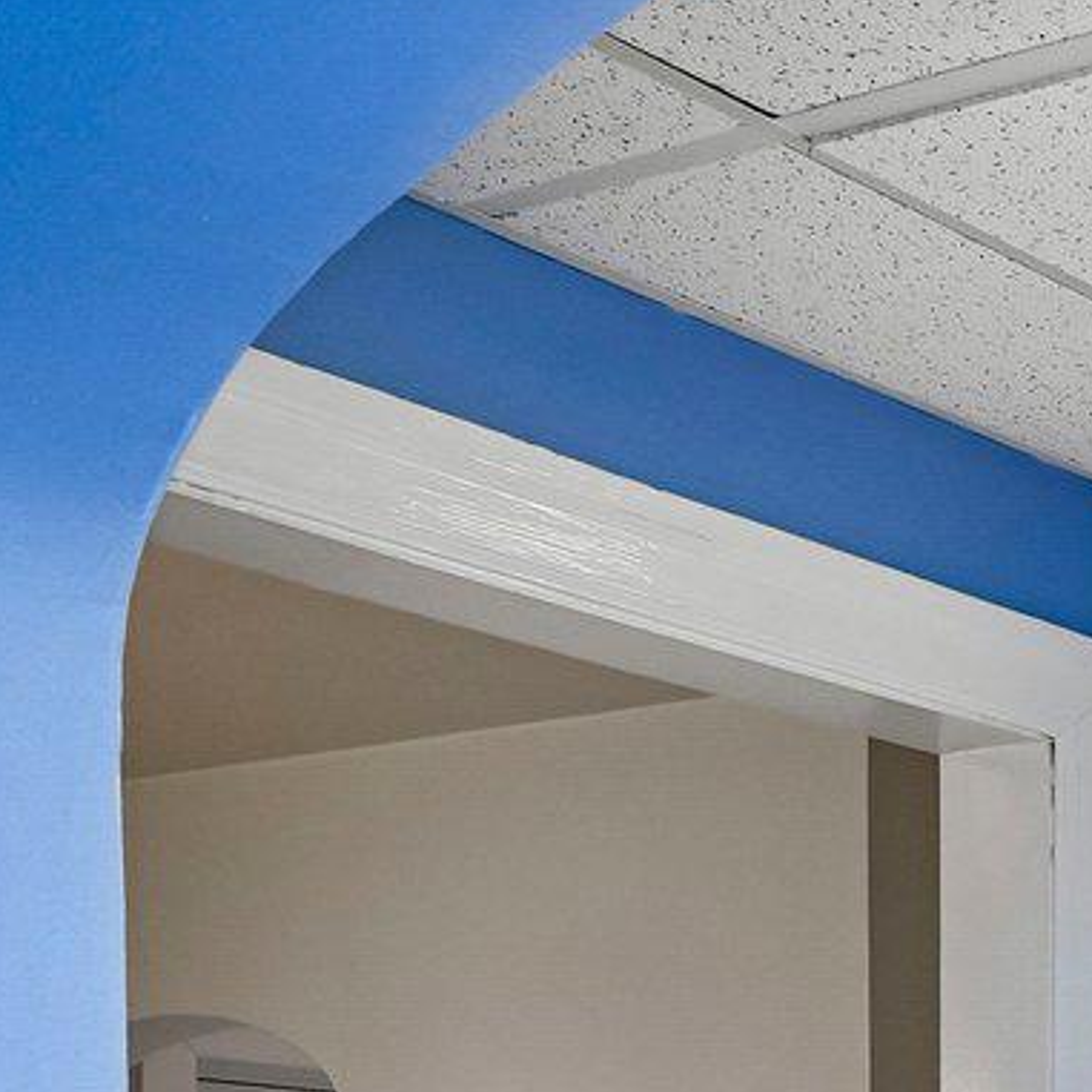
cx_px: 2230
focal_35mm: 64
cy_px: 1374
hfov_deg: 17.8
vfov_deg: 24.0
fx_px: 2284
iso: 400
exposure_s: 1/13
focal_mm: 14
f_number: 8
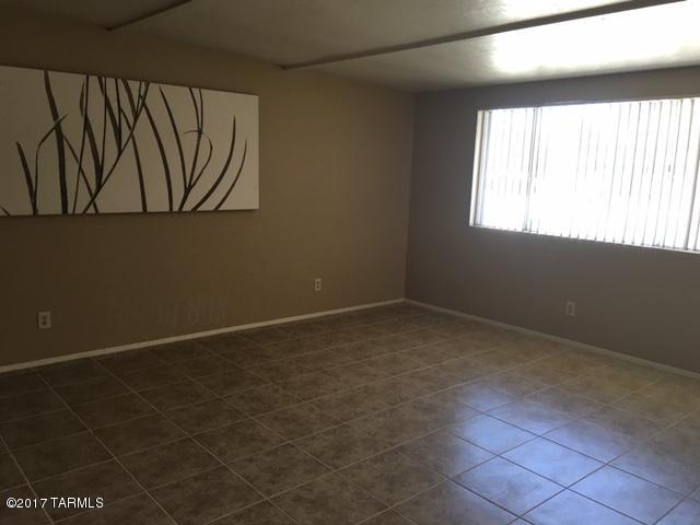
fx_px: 586
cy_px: 262
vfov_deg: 48.2
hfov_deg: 61.7
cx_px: 350
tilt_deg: -8.8
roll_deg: -2.1
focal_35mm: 29
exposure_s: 1/30
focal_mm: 4.15
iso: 40
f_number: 2.2
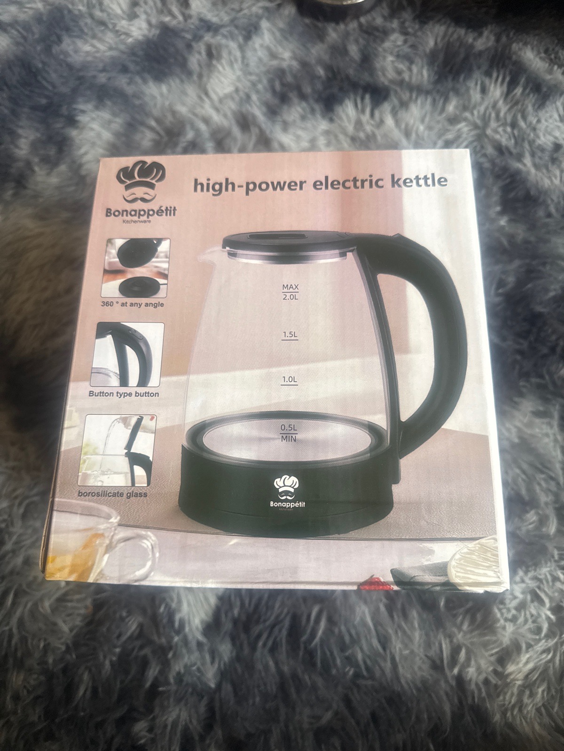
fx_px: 521
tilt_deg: -71.7
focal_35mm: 24
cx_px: 282
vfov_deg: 71.6
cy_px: 376
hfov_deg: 56.8
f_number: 1.78
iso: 200
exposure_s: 1/64
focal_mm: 6.76
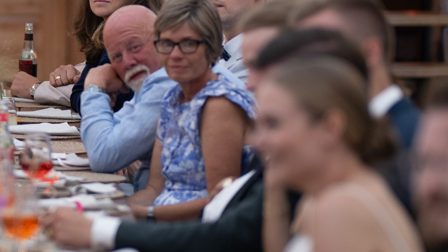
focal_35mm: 383
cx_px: -220
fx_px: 4550
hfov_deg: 5.6
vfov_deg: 3.2
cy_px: 4
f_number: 1.4
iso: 200
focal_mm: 85
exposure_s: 1/160
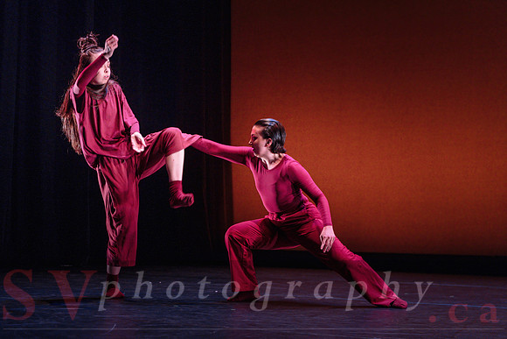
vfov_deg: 22.4
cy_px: 196
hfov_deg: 33.0
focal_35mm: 61
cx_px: 212
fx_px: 853
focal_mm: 52
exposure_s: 1/250
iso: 2500
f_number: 2.8
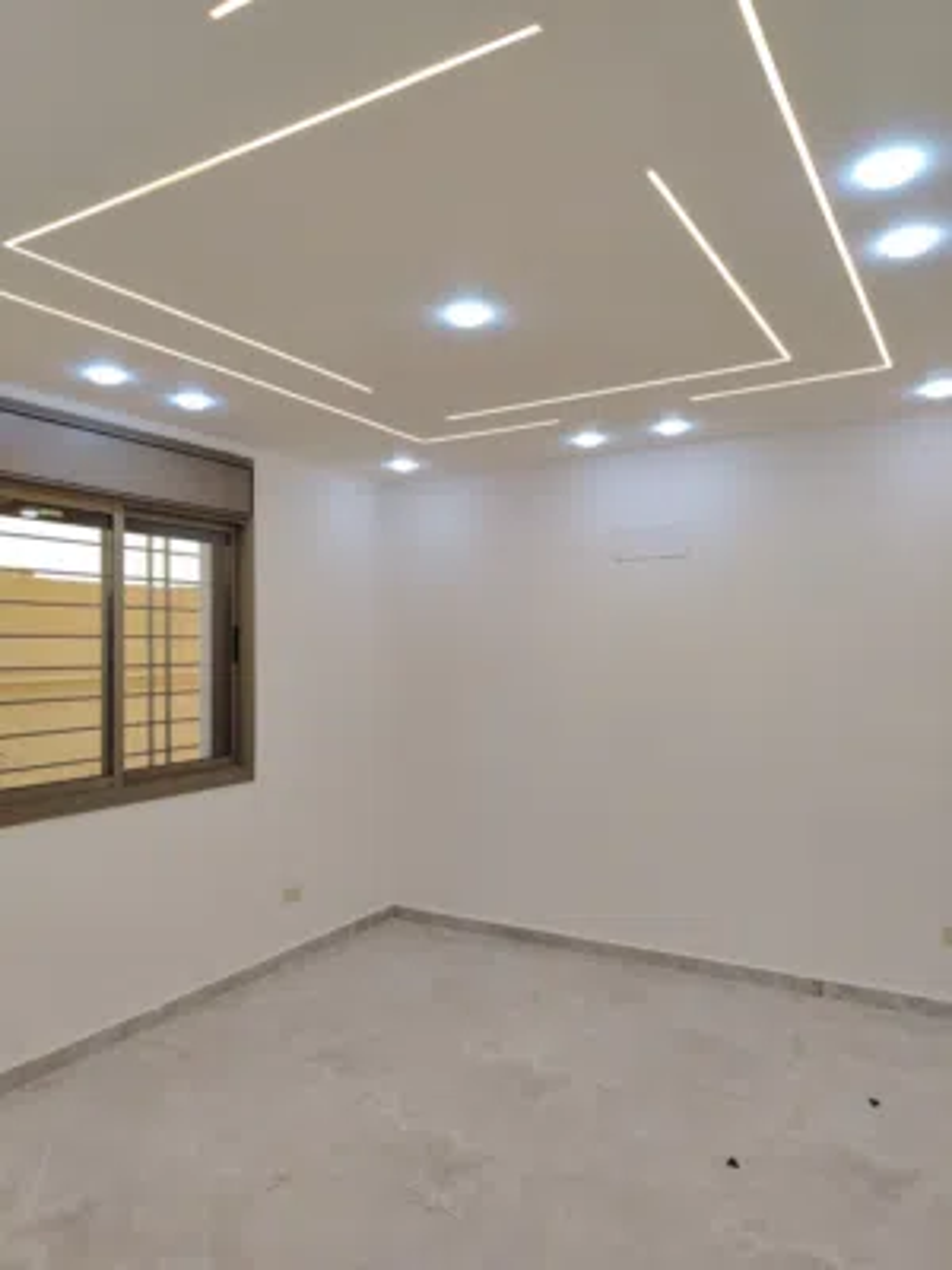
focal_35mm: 24
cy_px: 635
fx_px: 880
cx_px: 476
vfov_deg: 71.6
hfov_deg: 56.8
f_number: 1.75
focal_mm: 5.25
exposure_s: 1/100
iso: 153
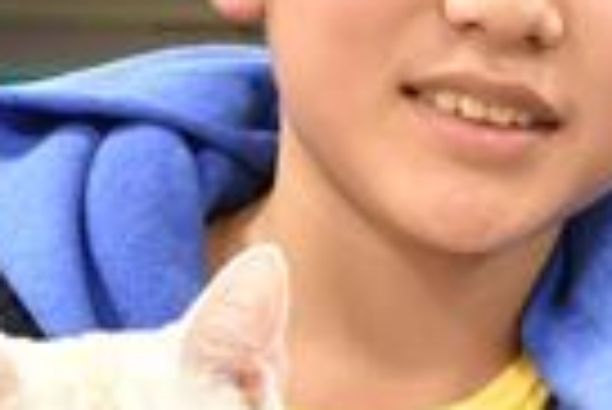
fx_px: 2706
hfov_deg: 12.7
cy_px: 415
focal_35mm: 159
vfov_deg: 8.6
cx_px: 648
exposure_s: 1/60
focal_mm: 24
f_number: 4
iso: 1600
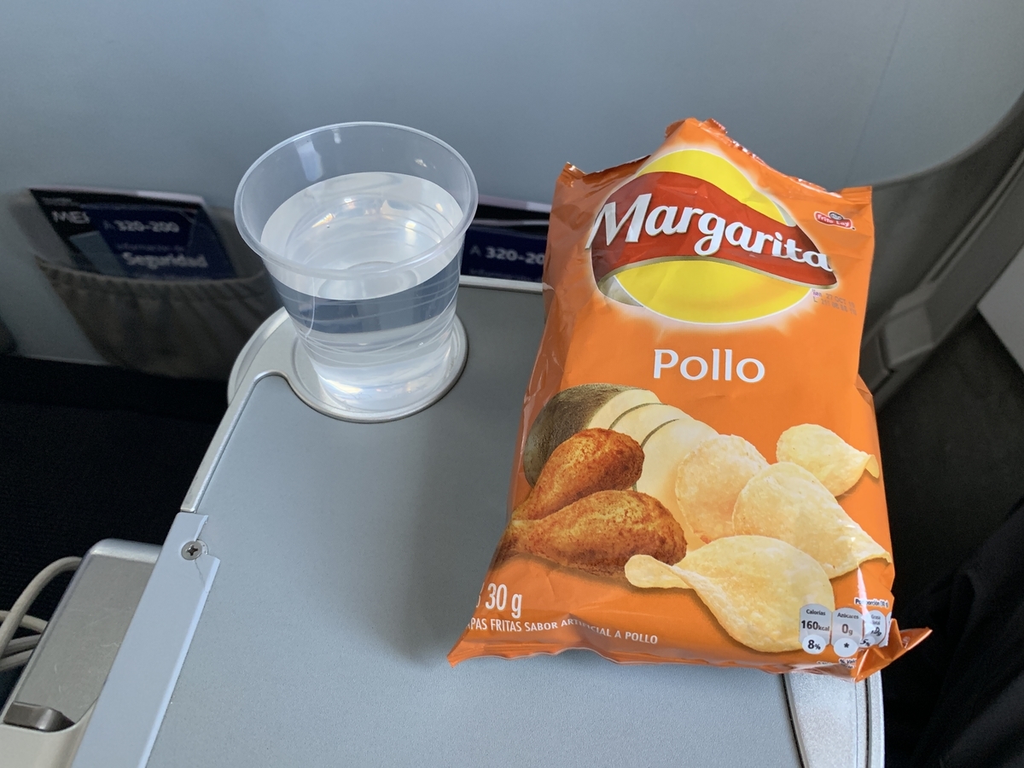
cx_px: 512
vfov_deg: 53.1
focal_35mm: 26
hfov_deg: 67.3
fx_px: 769
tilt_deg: -47.9
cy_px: 384
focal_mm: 4.25
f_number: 1.8
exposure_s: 1/57
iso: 320
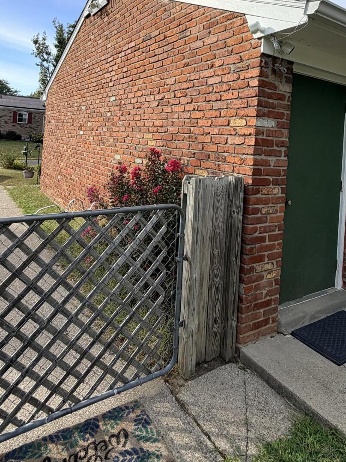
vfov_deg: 64.8
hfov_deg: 53.0
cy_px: 140
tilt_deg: +1.1
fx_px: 346
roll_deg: -4.8
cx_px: 192
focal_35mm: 26
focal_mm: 2.22
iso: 25
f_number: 2.2
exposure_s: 1/770
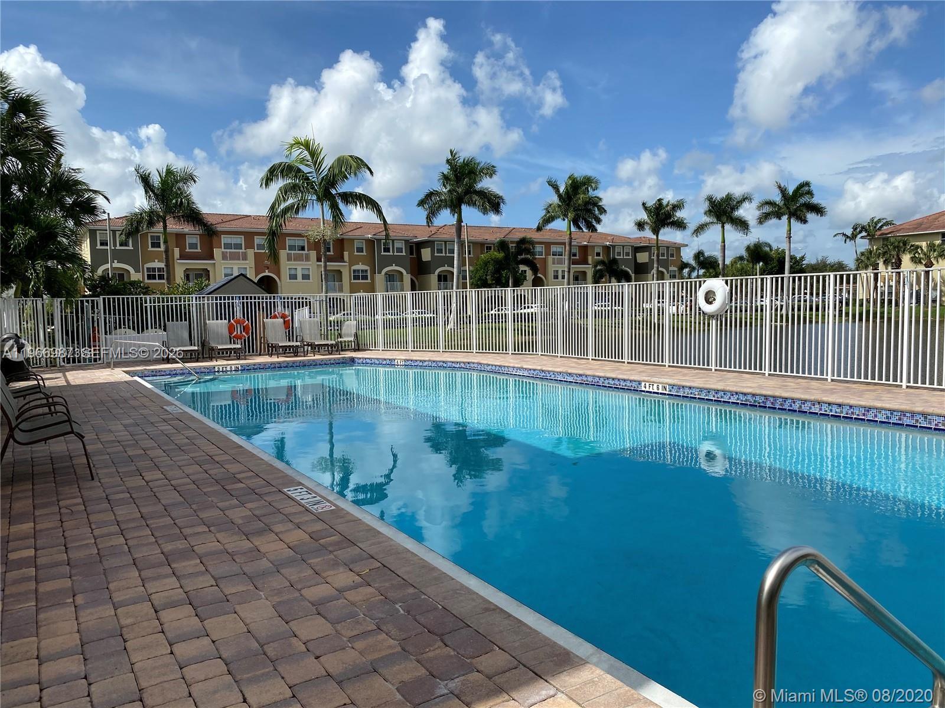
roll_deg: +0.8
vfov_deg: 53.1
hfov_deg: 67.3
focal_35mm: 26
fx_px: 710
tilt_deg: -3.4
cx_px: 472
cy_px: 354
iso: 32
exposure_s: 1/4608
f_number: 1.8
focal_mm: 4.25
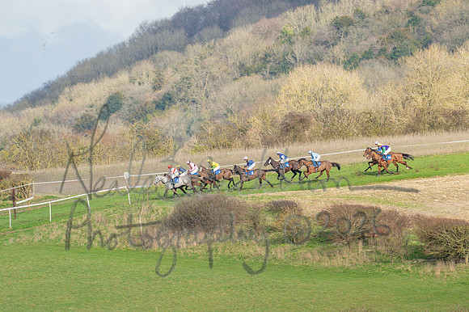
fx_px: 9123
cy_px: 164
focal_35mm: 701
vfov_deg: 2.0
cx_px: 195
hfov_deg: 2.9
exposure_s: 1/2500
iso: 500
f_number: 4.5
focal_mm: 400
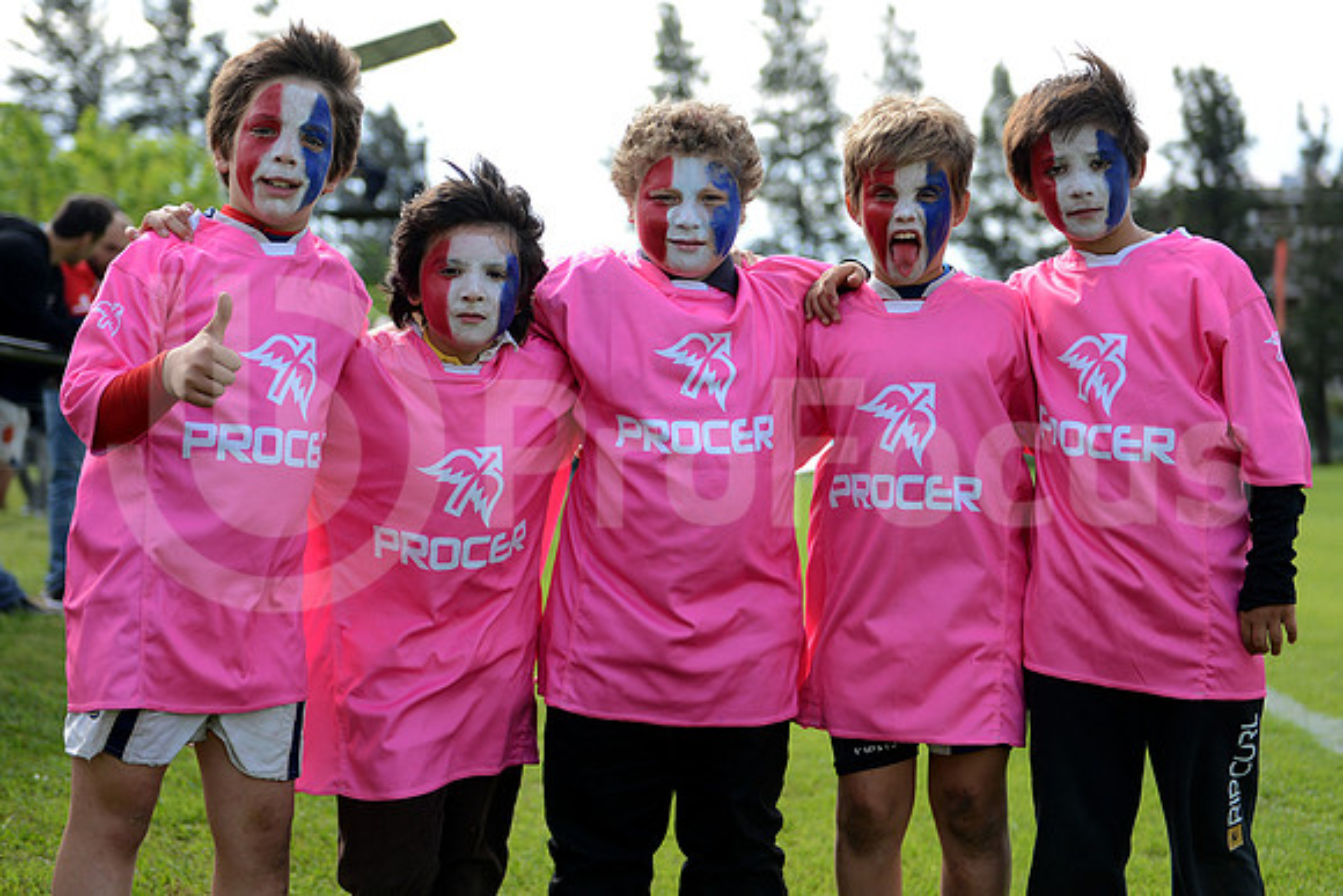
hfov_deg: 35.6
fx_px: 2090
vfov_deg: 24.2
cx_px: 672
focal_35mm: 56
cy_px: 448
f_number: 2.8
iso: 250
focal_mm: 56
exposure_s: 1/1600
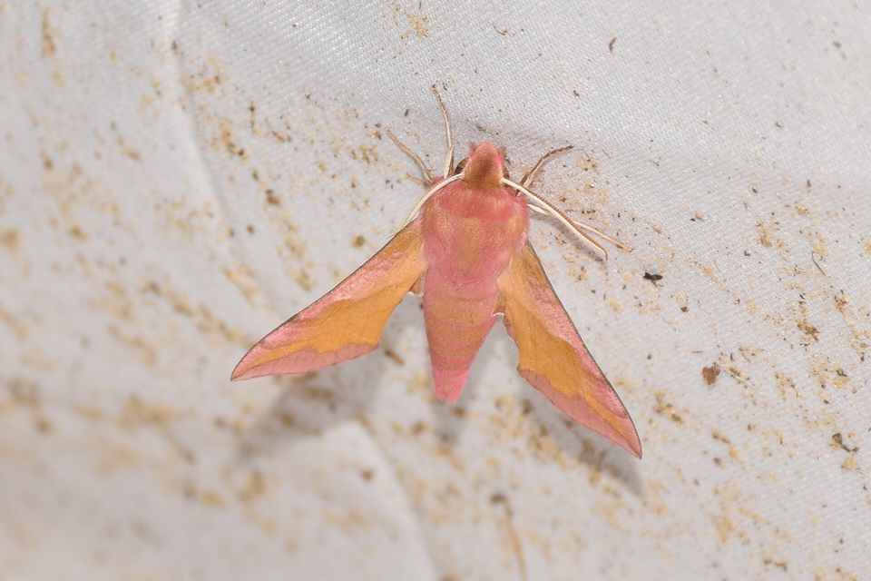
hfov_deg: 9.8
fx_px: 5080
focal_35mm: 210
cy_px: 290
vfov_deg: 6.5
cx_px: 436
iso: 100
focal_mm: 140
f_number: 11
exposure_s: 1/160
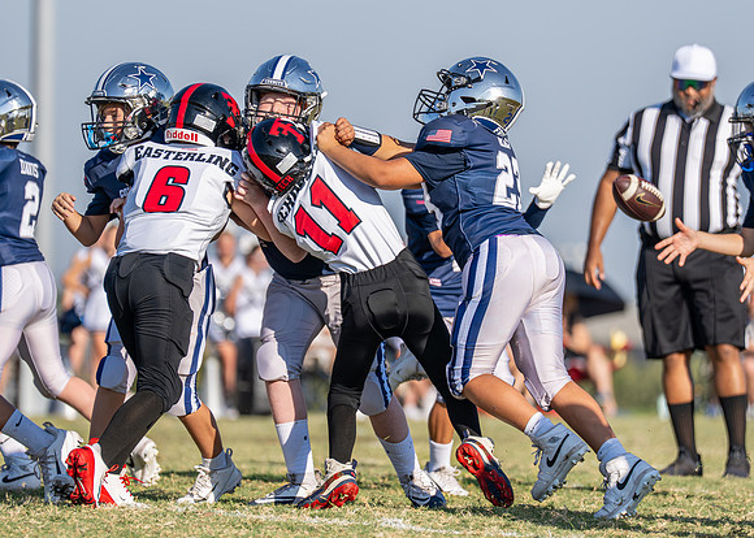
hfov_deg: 5.1
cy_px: 234
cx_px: 375
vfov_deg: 3.7
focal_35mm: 392
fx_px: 8403
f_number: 2.8
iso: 100
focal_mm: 200
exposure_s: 1/2500
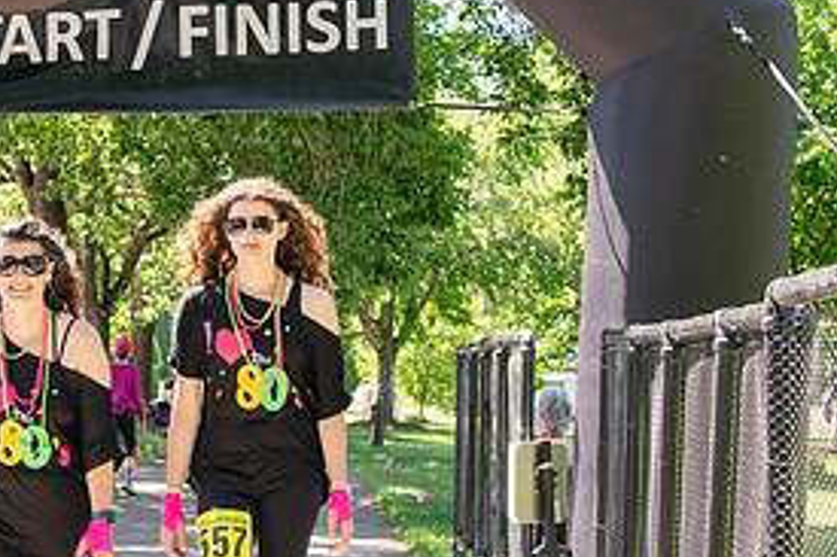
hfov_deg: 26.4
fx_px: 1766
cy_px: 301
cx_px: 243
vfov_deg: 17.9
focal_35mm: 76
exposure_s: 1/400
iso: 500
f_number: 4
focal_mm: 24
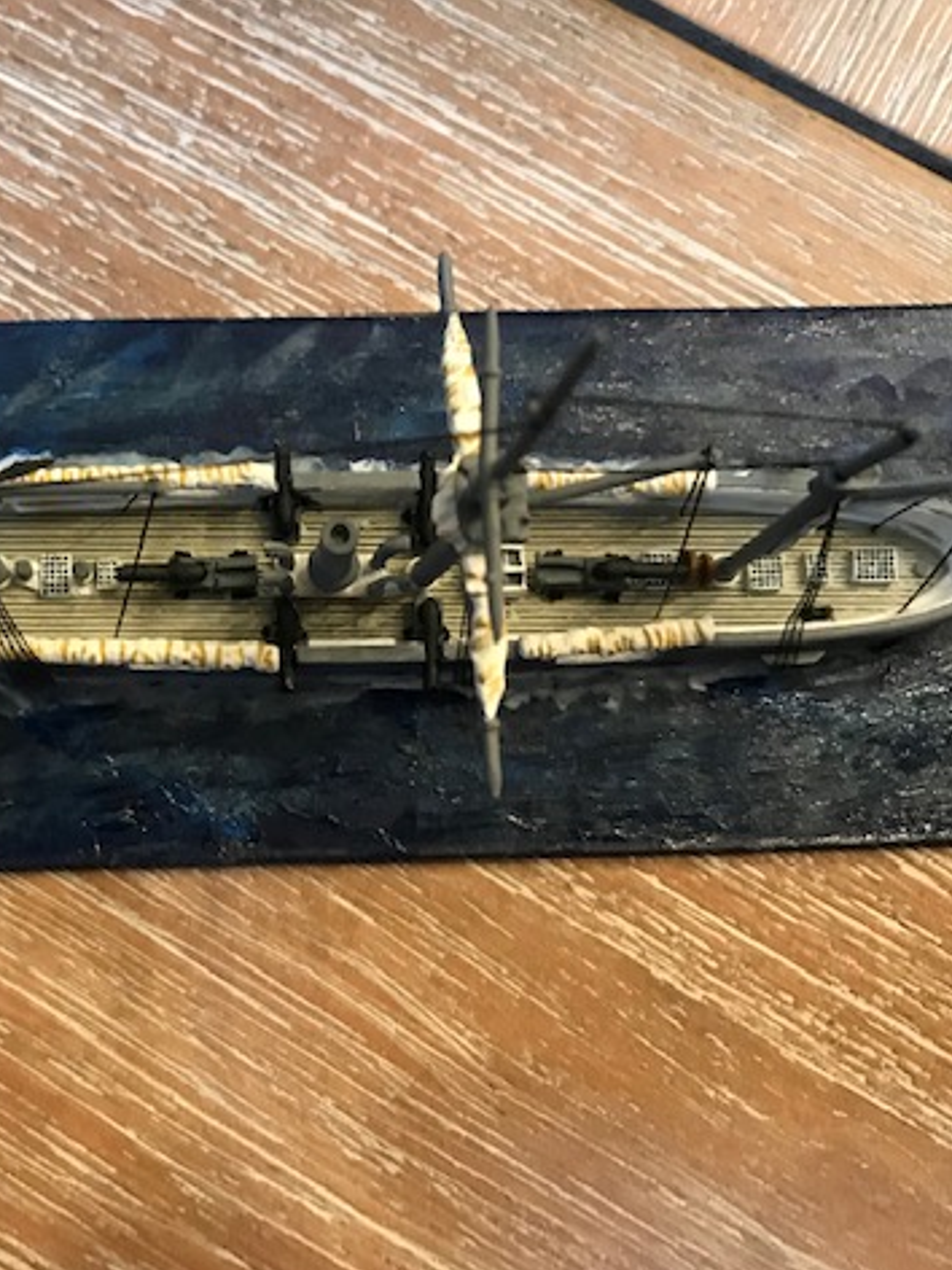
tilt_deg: -81.1
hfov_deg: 36.7
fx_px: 1393
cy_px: 643
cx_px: 223
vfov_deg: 49.0
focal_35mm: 38
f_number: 1.8
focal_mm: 3.99
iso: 64
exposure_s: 1/15
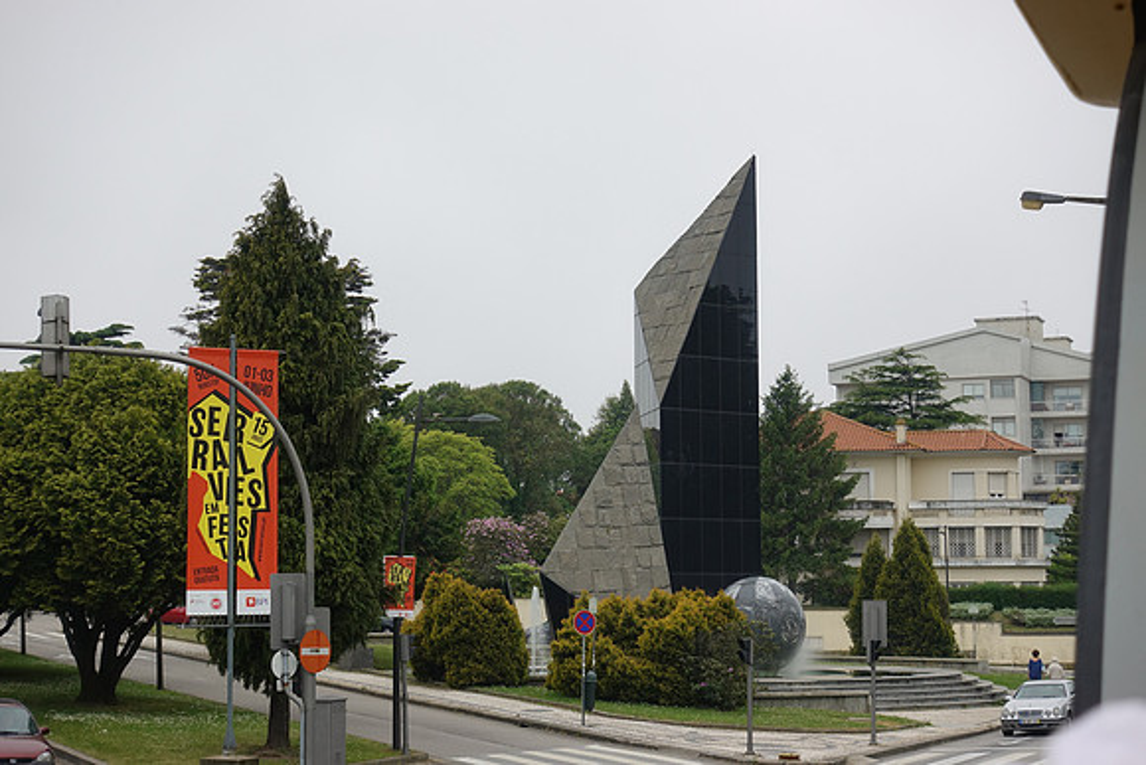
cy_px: 382
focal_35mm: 70
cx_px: 573
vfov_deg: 19.5
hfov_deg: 28.8
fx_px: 2229
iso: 125
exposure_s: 1/500
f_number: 5.6
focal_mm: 25.7
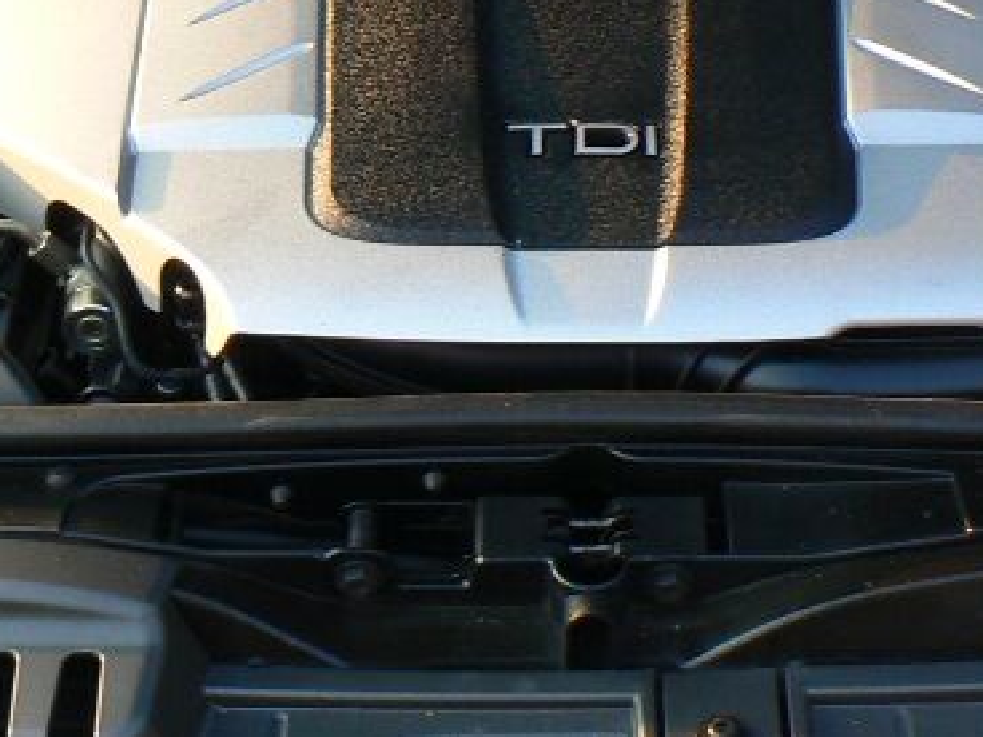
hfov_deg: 13.9
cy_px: 27
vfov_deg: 10.4
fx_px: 4032
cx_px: 590
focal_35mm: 142
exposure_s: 1/50
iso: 80
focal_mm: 8.4
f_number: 3.2
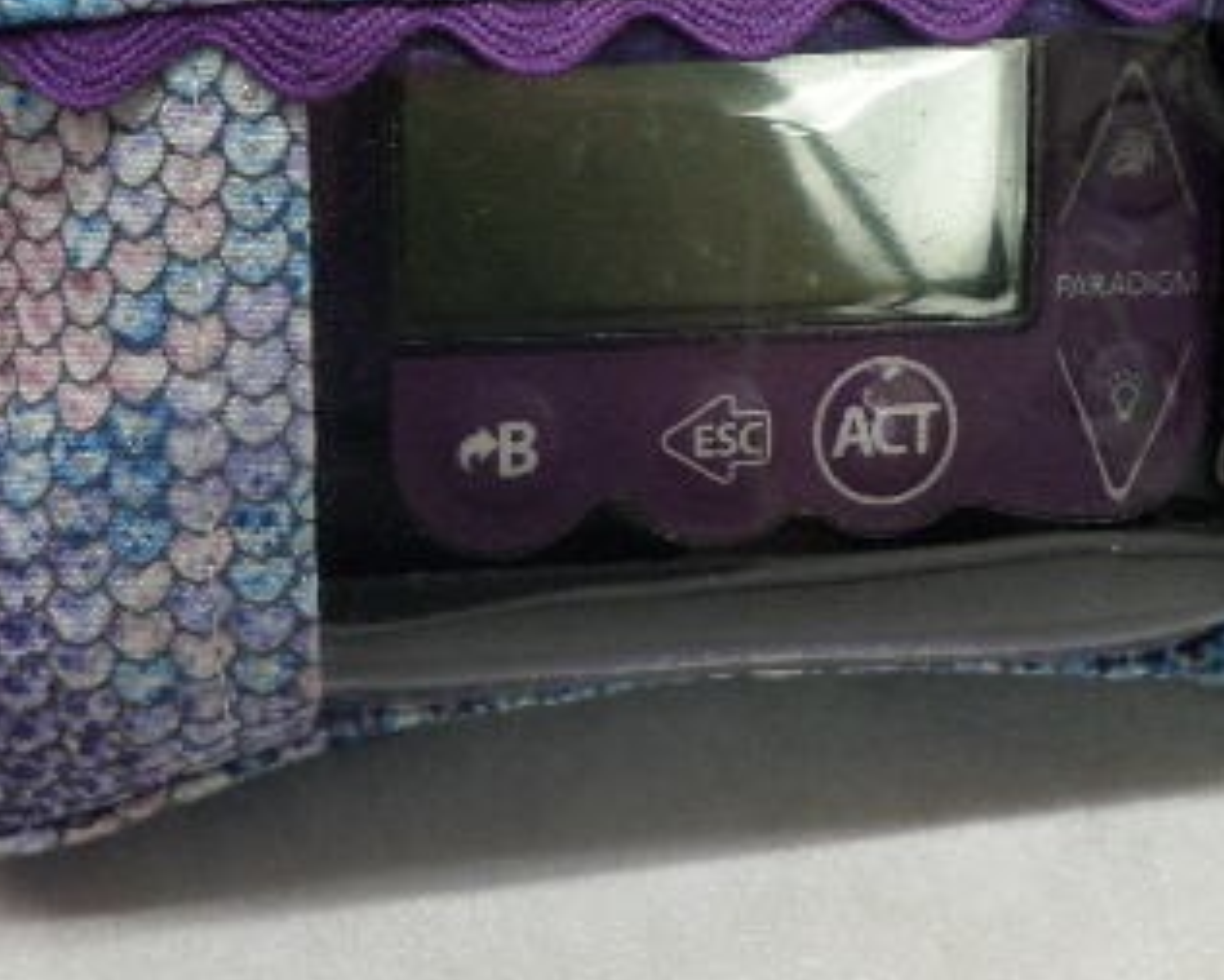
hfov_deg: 47.6
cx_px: 740
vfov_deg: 38.1
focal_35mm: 38
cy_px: 240
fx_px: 1377
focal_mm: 4.3
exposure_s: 1/30
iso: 100
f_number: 3.1
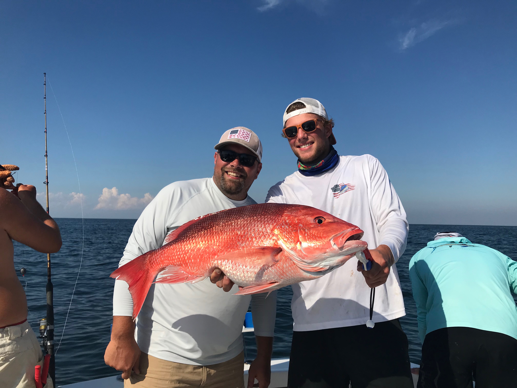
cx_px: 258
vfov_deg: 49.7
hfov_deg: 63.4
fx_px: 418
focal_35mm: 28
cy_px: 194
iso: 20
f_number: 1.8
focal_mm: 3.99
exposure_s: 1/5650
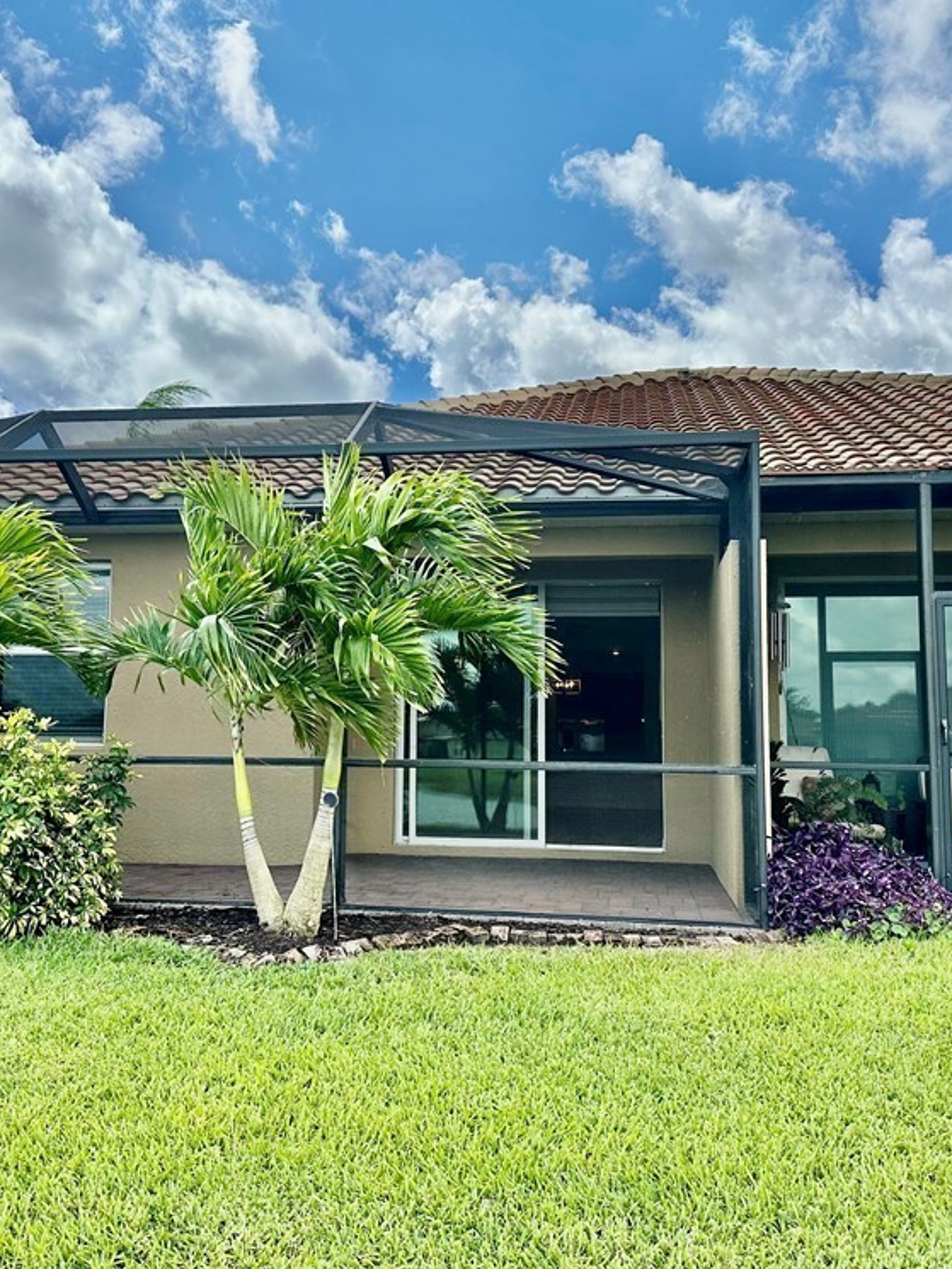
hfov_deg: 42.9
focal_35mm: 33
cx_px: 429
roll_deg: -0.9
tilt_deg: +5.6
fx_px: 1210
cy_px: 630
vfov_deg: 55.3
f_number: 1.78
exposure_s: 1/5000
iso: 80
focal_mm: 6.86
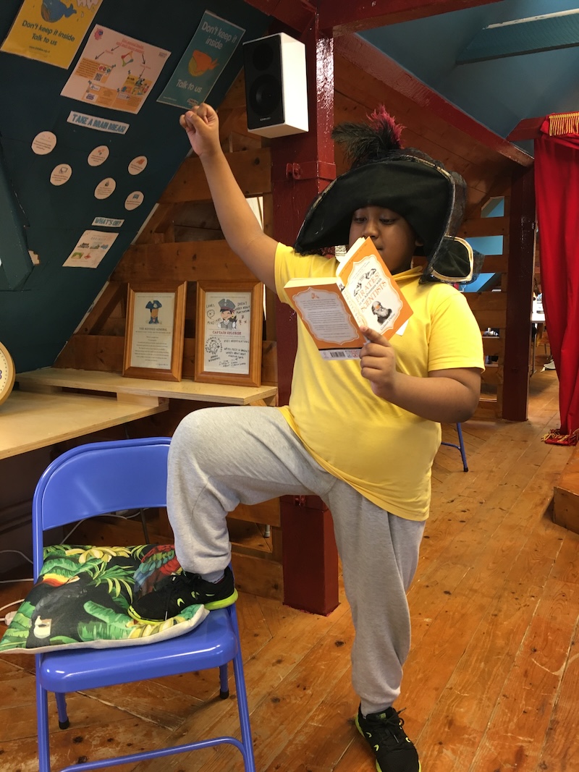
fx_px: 647
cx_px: 290
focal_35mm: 29
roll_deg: +0.9
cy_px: 386
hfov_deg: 48.2
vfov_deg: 61.7
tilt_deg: -9.4
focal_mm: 4.15
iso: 125
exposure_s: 1/33
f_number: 2.2
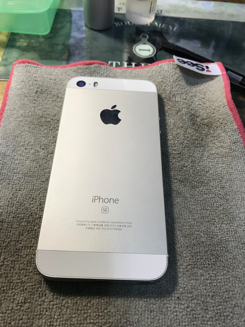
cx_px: 122
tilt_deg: -58.7
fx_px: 264
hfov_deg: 49.7
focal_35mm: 28
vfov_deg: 63.4
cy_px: 164
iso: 20
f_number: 1.8
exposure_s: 1/30
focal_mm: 3.99
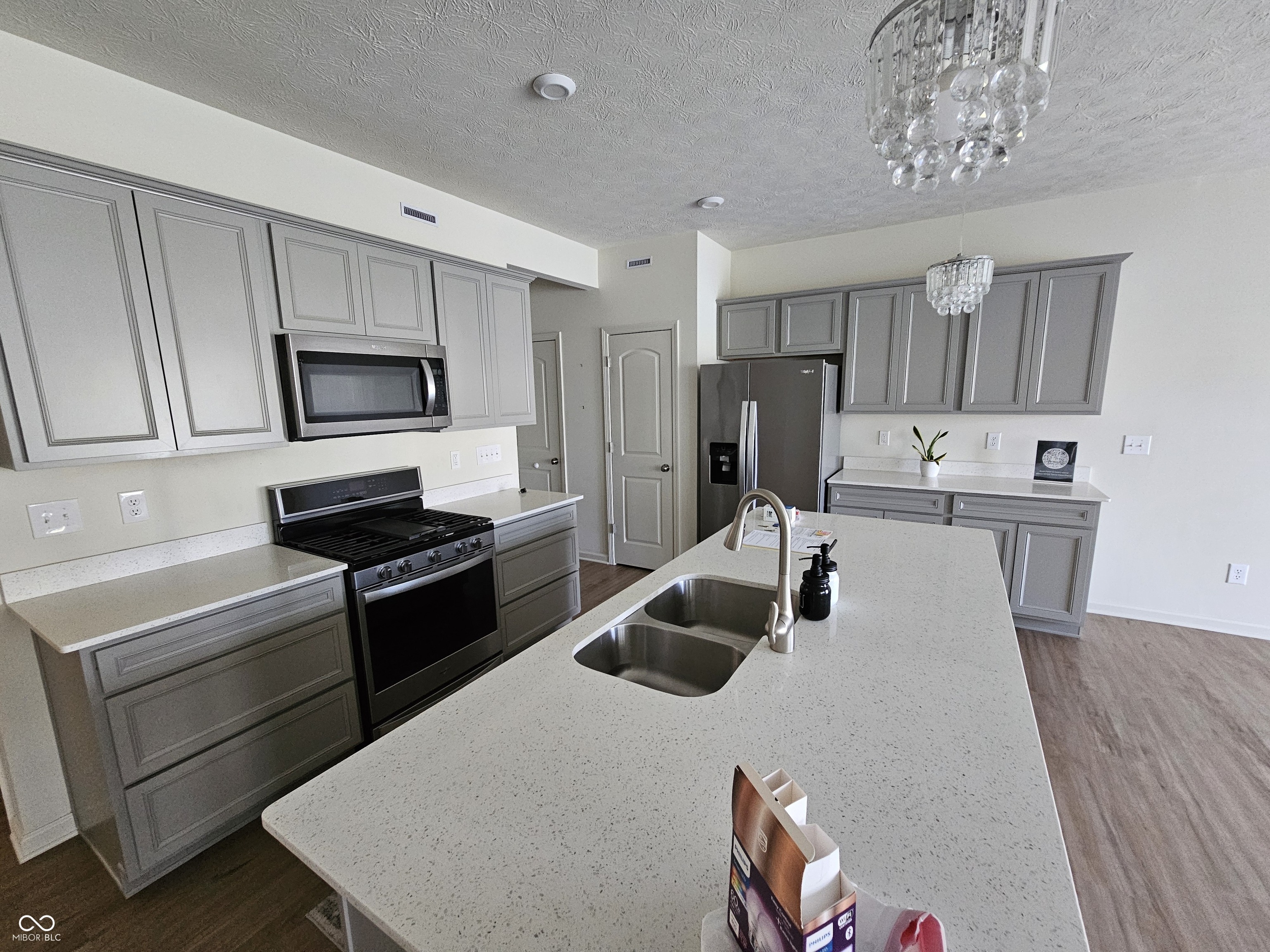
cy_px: 476
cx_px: 635
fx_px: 477
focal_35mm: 13
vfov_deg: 89.9
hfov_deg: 106.2
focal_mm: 2.2
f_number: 2.2
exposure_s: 1/30
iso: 500
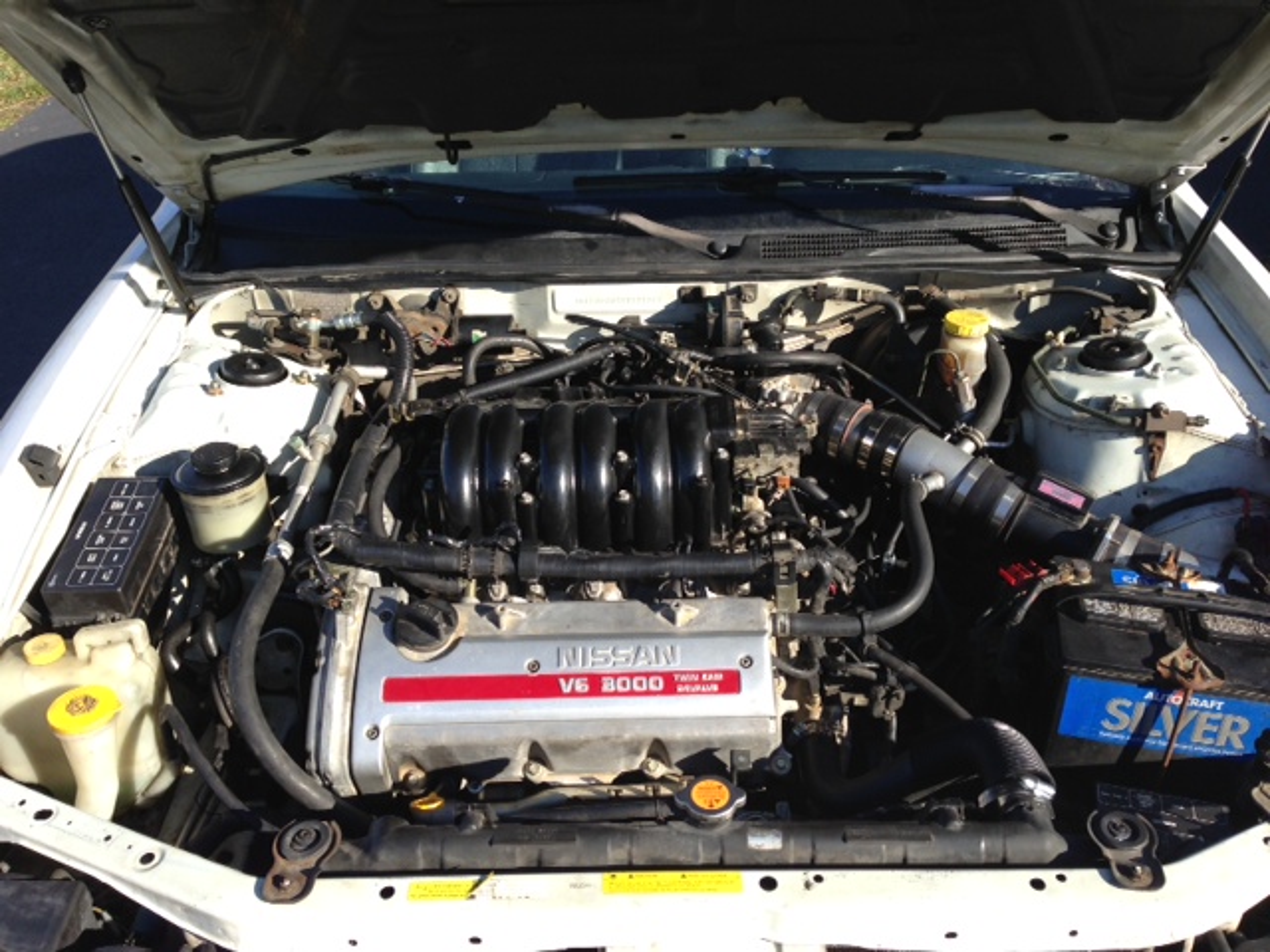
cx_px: 635
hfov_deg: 55.4
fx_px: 1211
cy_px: 476
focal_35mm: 33
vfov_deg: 42.9
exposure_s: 1/704
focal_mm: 4.13
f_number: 2.4
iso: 50
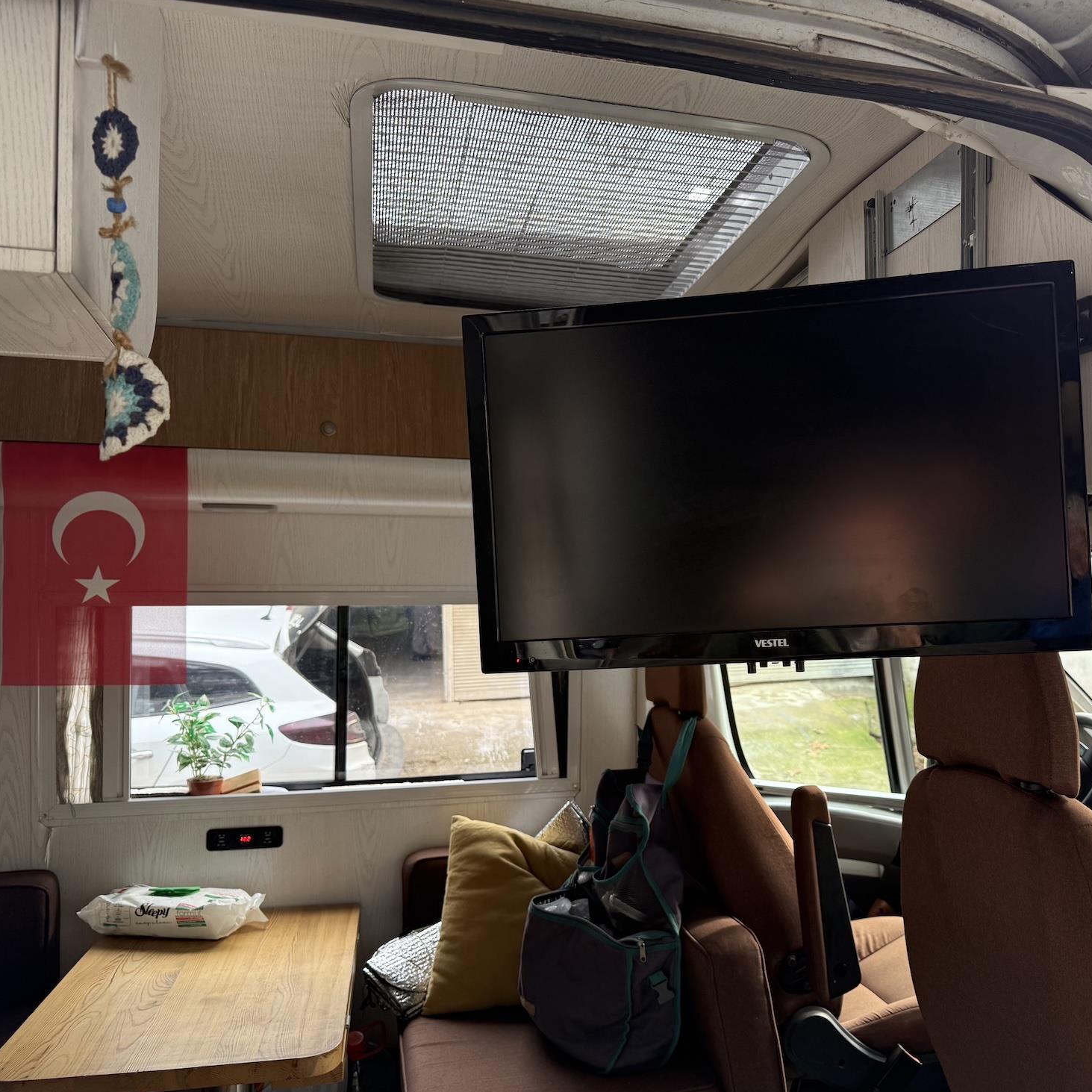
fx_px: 1035
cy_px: 558
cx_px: 672
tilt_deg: -0.5
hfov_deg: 55.1
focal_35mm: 29
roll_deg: +1.1
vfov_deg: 55.6
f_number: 1.78
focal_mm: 6.76
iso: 125
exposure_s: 1/243
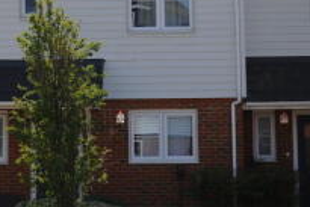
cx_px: 67
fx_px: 1000
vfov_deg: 11.7
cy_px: 11
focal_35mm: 116
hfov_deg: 17.5
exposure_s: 1/2500
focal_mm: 50
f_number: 2
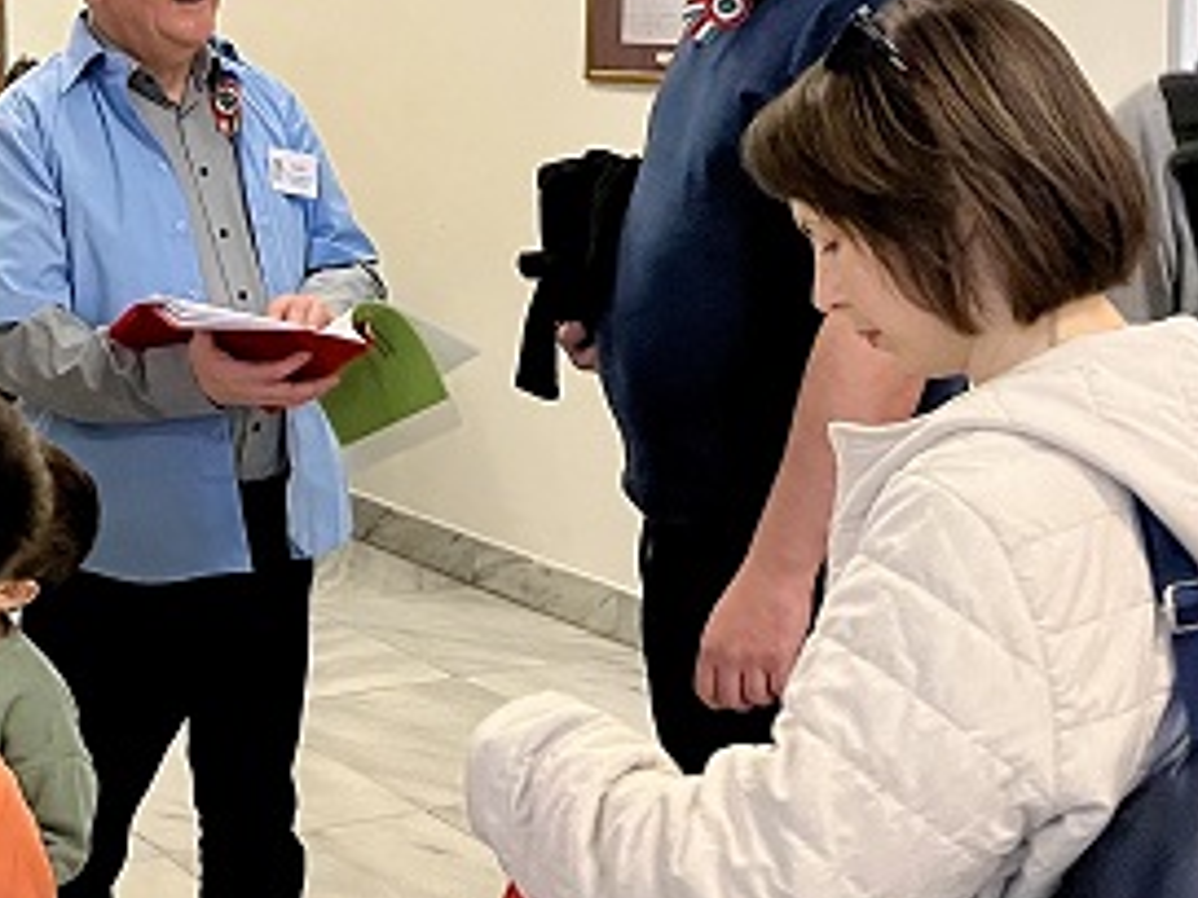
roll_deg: -0.1
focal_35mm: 67
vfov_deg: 21.8
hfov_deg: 28.0
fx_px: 2319
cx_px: 154
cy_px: 236
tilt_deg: -6.7
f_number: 1.6
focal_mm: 5.1
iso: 500
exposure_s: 1/33
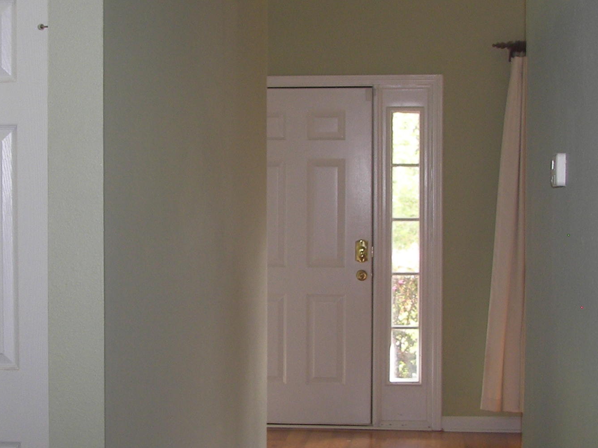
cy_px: 231
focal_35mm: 81
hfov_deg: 24.1
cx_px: 245
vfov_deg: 18.2
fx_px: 1399
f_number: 2.8
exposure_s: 1/30
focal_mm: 6
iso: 64
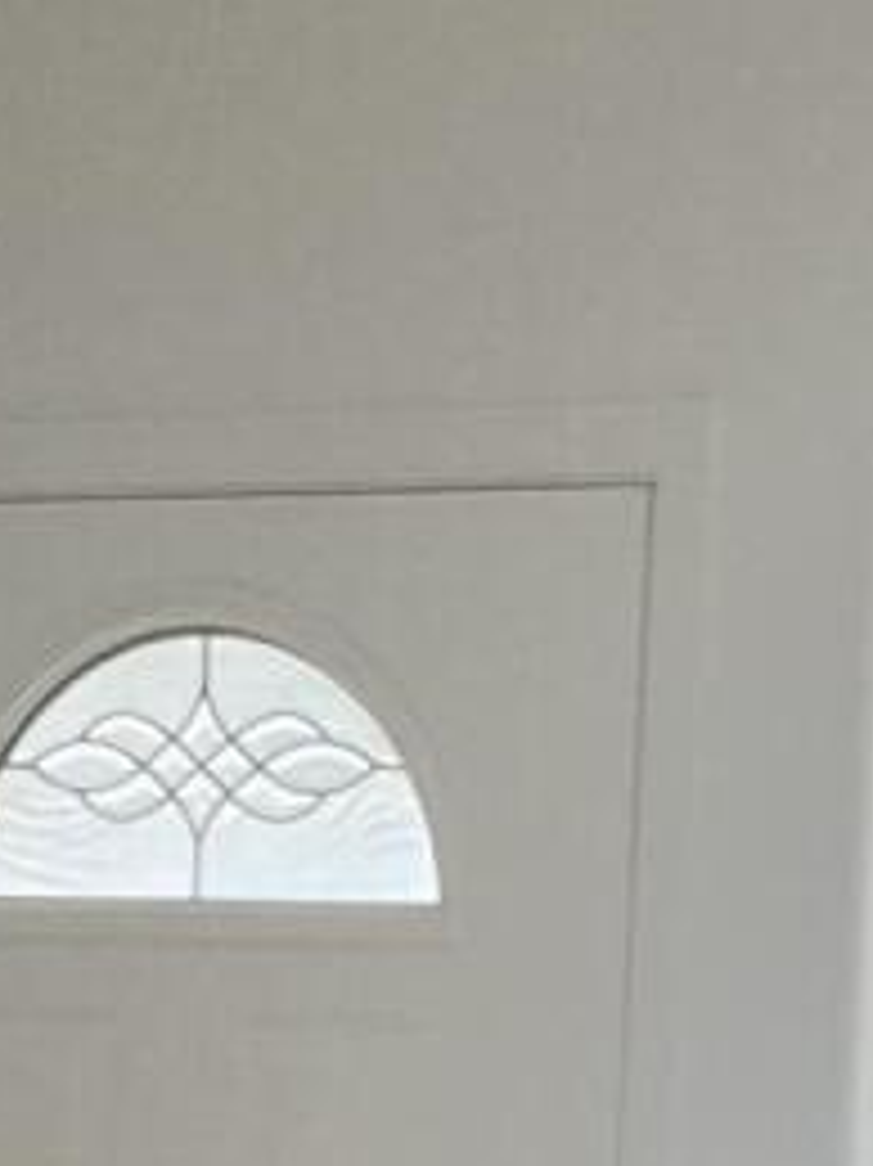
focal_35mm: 216
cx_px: 360
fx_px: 7269
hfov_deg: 6.9
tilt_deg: -0.1
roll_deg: -1.0
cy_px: 1508
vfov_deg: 9.0
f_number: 1.8
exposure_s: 1/121
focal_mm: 3.99
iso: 64
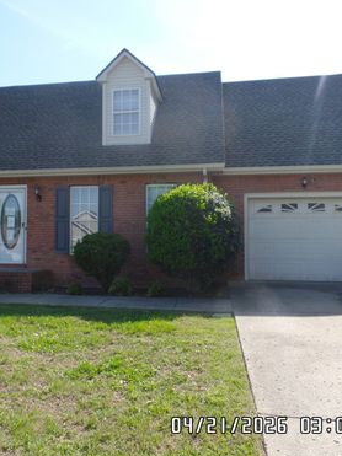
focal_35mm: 31
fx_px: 409
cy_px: 228
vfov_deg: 58.4
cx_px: 129
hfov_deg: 45.1
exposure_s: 1/750
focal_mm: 4.1
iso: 100
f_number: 3.2
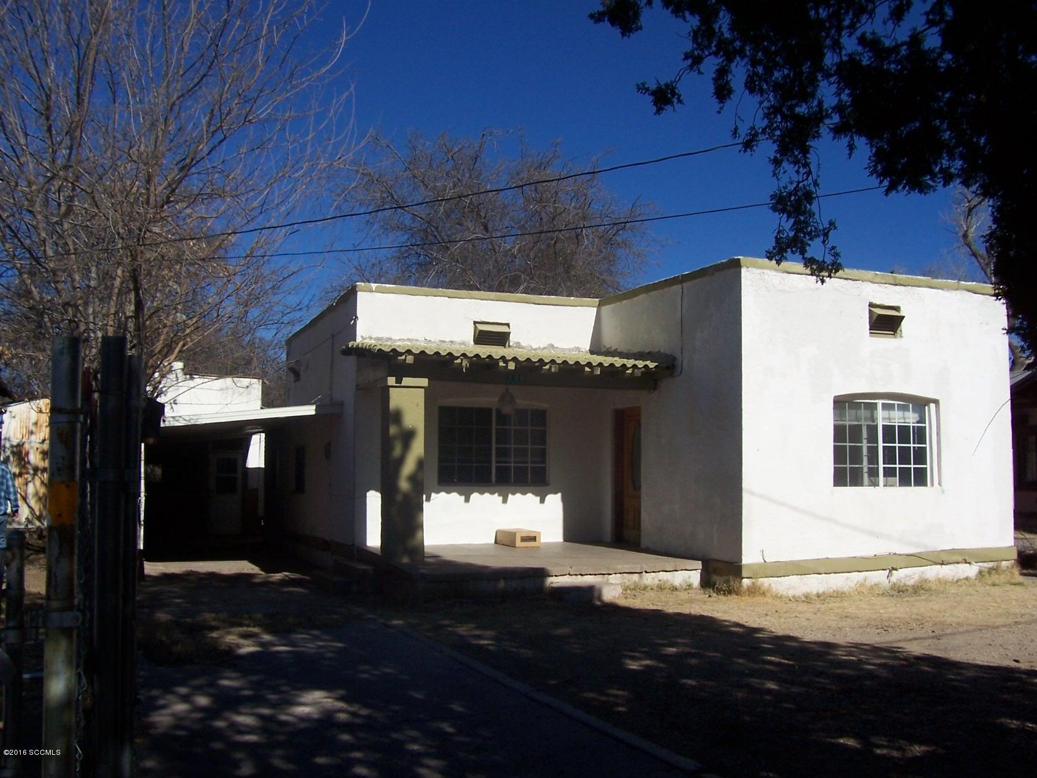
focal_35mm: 34
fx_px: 1019
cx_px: 518
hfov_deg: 54.0
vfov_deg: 41.8
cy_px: 389
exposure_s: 1/1000
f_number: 5.6
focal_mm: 5.6
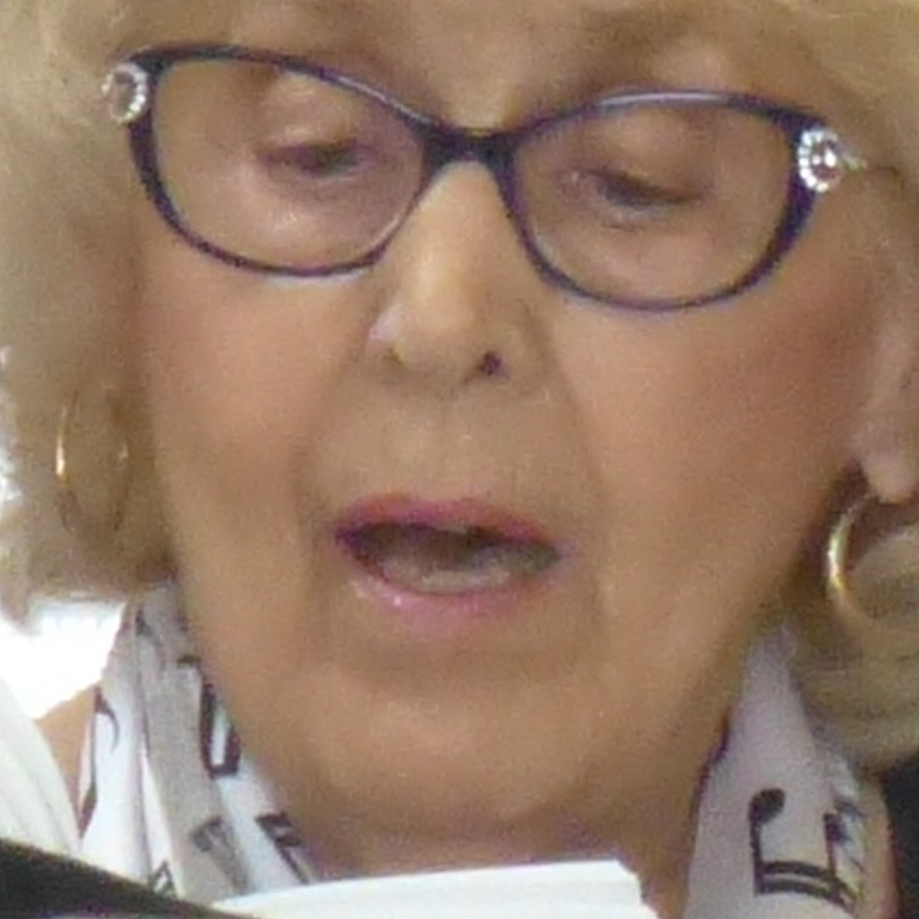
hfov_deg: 1.0
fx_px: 53825
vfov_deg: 1.0
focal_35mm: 1792
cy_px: 1396
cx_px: 2503
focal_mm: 35.6
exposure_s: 1/60
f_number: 5.5
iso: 800
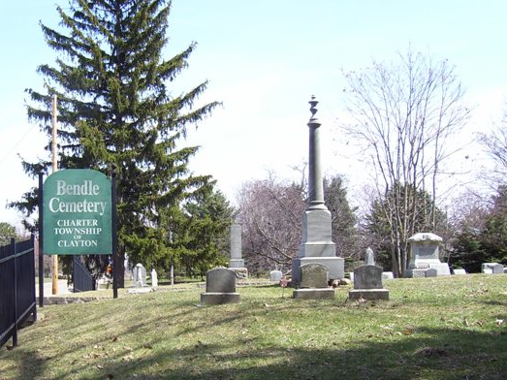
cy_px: 238
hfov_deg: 36.4
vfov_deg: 27.9
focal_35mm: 52
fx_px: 761
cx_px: 160
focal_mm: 5.6
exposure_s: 1/180
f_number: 4.8
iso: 80
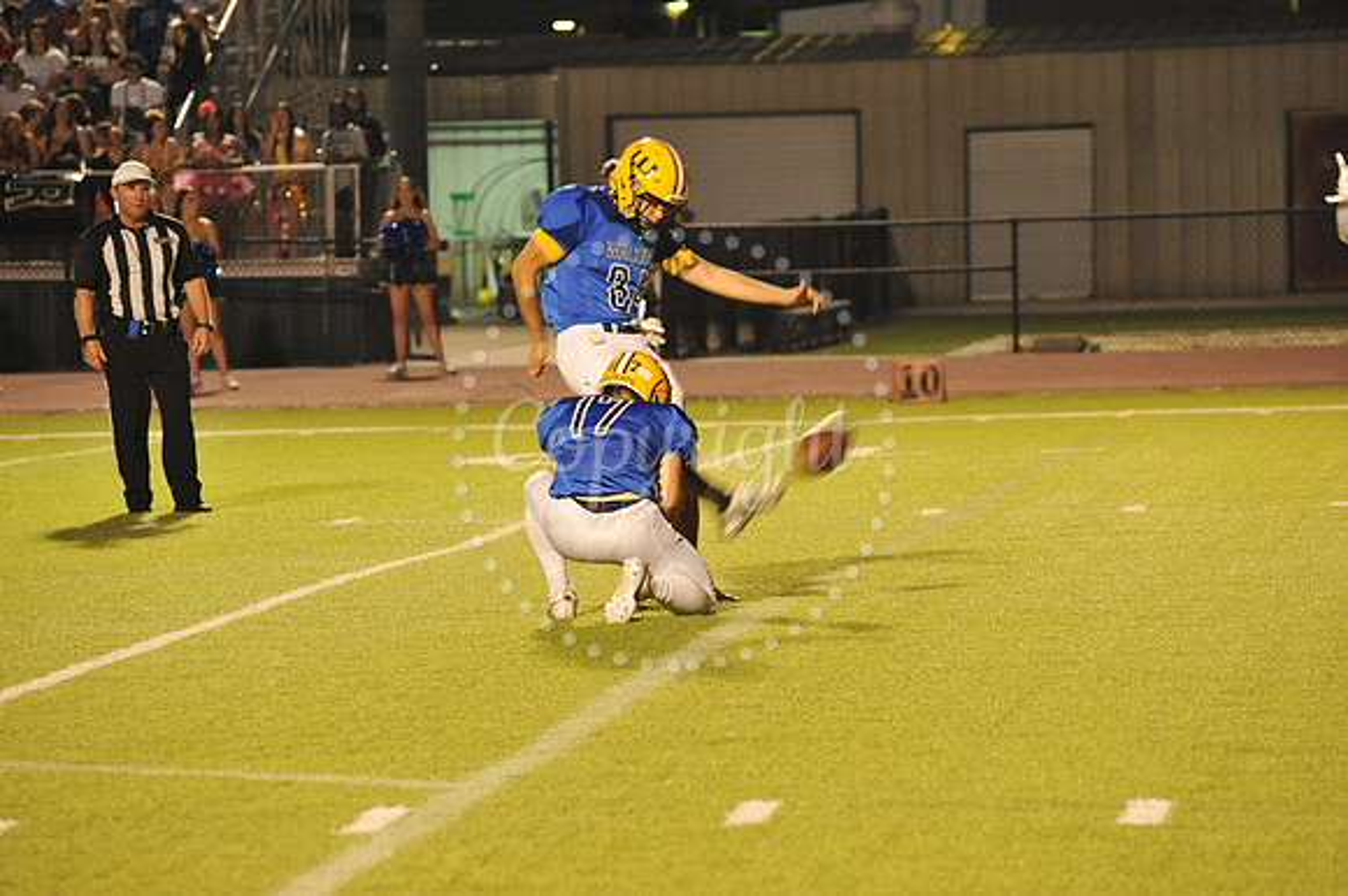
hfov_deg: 10.3
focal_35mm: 200
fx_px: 7484
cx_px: 674
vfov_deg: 6.9
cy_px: 448
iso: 5000
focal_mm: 200
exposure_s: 1/200
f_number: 5.6
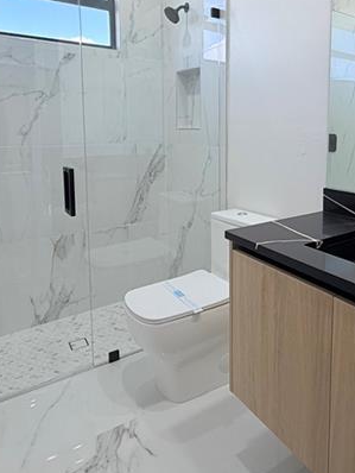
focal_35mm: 27
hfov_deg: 50.0
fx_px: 369
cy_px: 163
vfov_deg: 63.8
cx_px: 249
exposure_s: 1/120
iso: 80
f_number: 2.2
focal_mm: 2.22
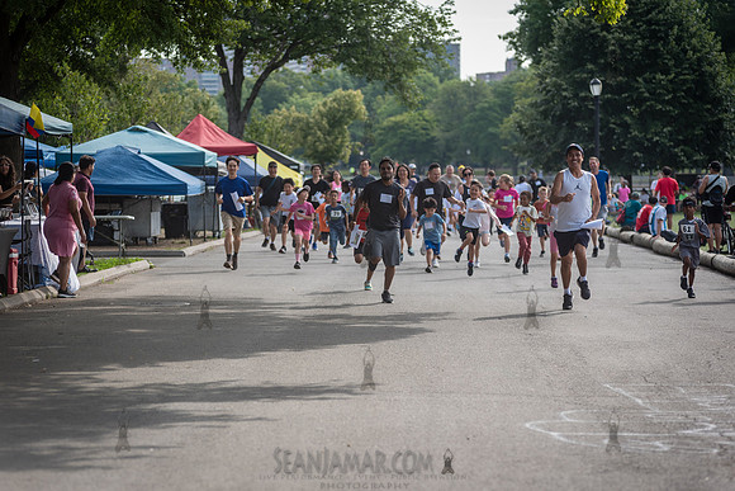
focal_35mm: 135
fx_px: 2757
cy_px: 246
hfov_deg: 15.2
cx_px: 368
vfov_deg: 10.2
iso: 200
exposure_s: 1/1000
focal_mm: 135
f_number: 4
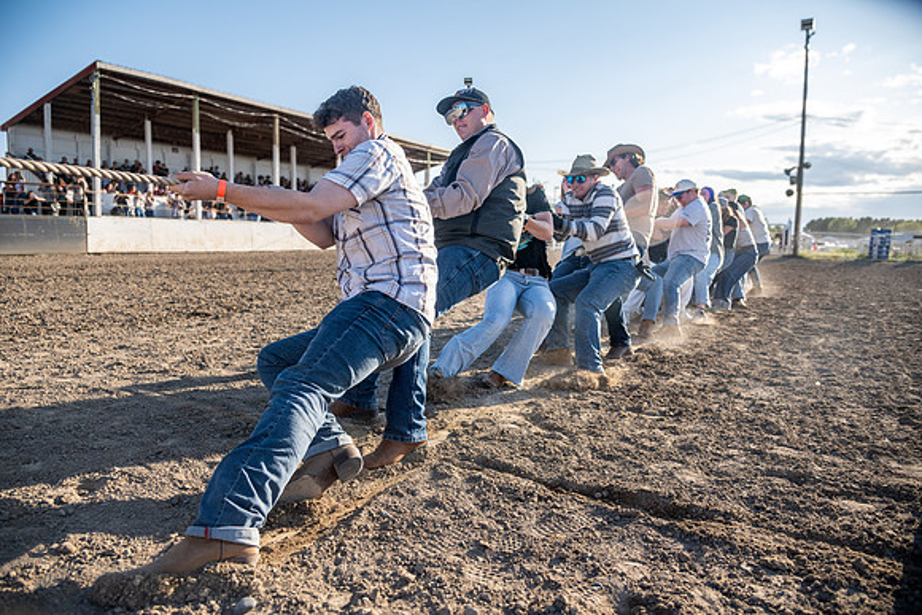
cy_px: 305
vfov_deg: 52.8
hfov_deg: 73.3
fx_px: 620
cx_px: 460
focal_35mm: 24
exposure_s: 1/1250
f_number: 4
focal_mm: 24
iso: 250
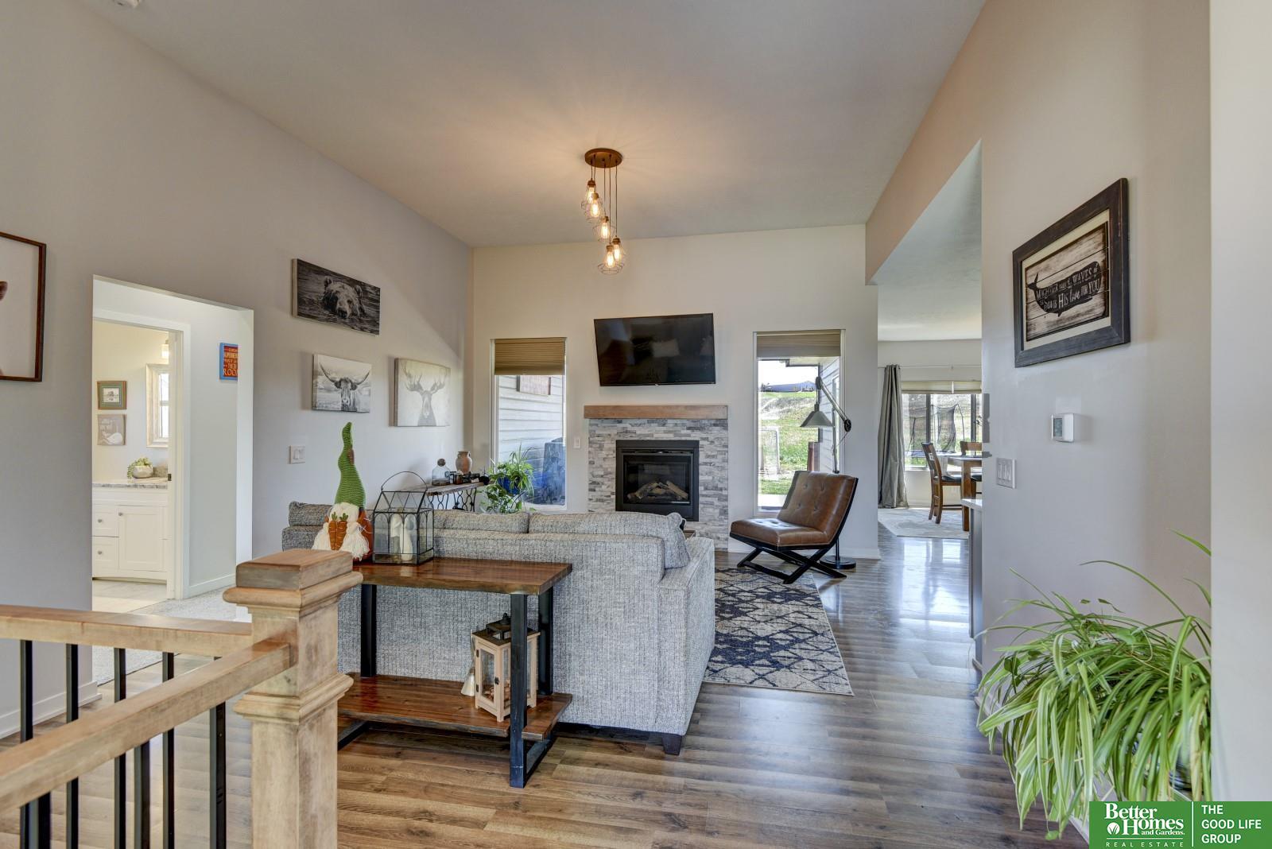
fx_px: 848
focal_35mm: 24
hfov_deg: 73.7
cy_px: 424
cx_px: 636
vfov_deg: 53.2
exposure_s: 1/10
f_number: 8
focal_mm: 24
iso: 400
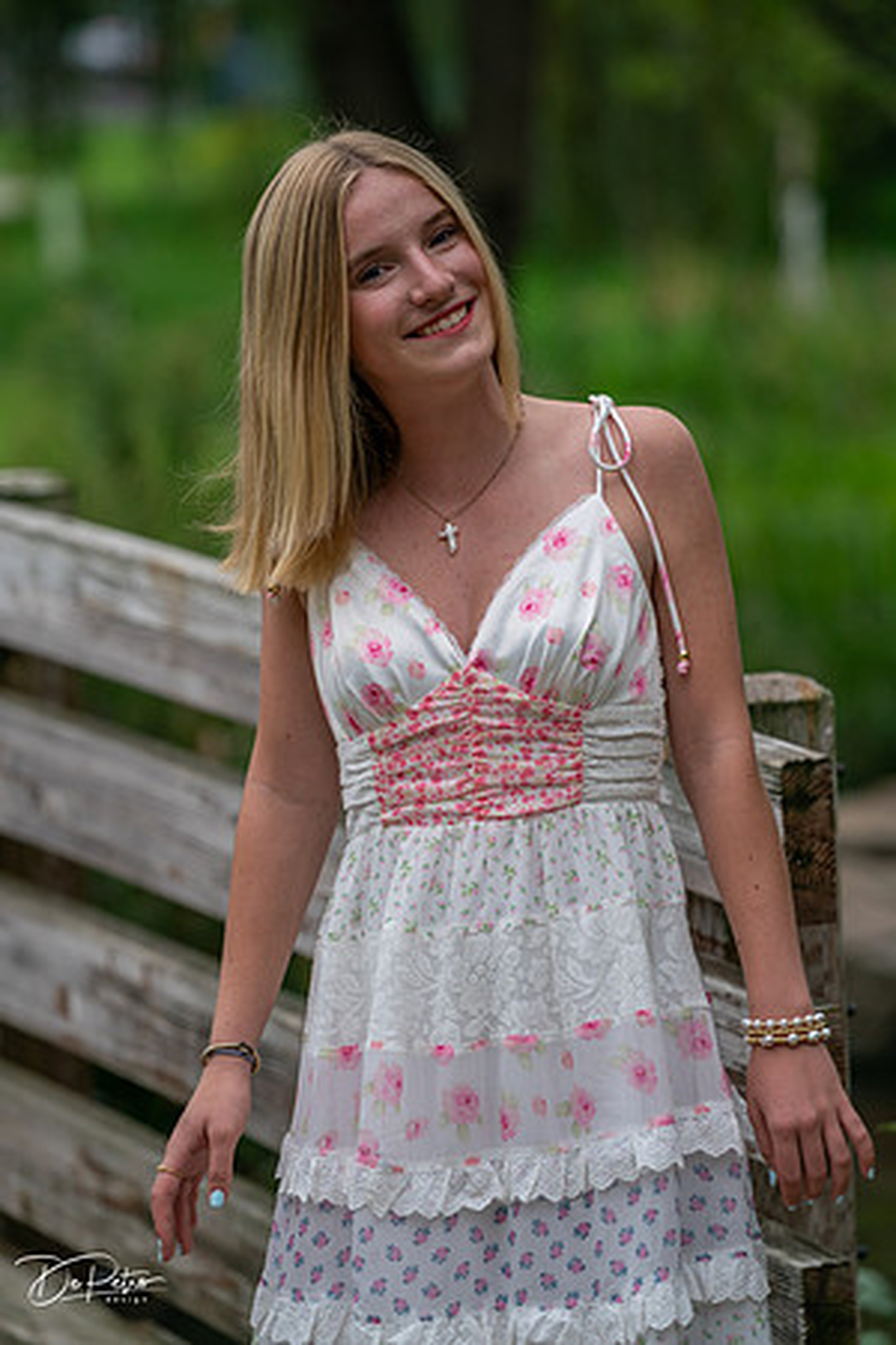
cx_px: 448
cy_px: 672
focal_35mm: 174
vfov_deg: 11.8
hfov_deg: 7.9
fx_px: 6495
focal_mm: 174
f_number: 4
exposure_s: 1/200
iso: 160
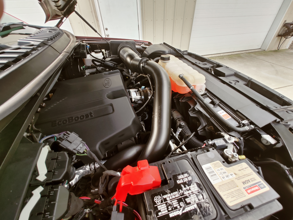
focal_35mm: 15
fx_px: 127
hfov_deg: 98.2
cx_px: 146
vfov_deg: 81.7
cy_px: 110
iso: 50
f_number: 1.9
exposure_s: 1/60
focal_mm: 1.78
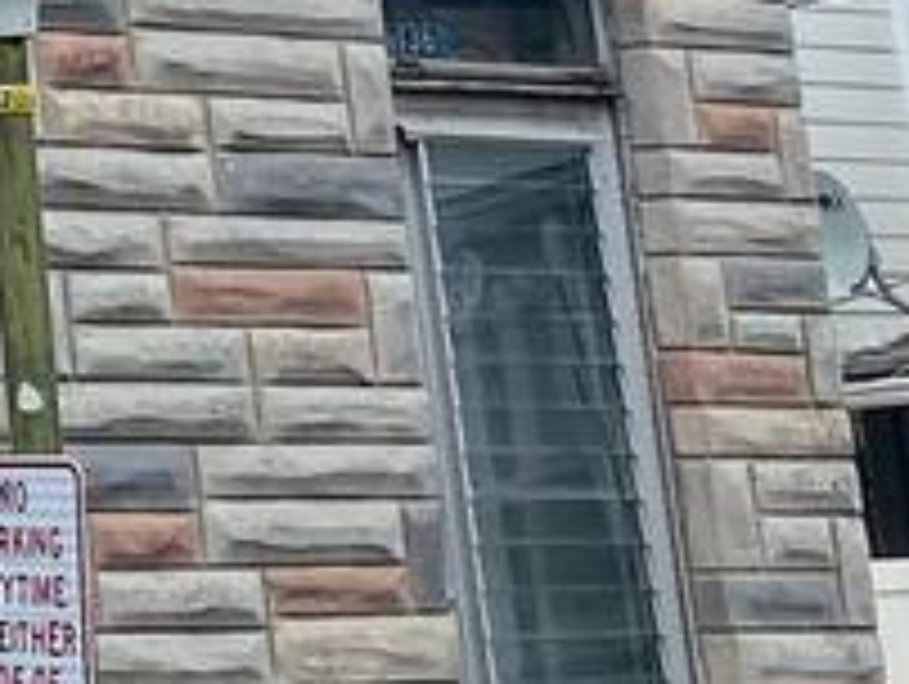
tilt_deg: +18.2
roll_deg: +1.1
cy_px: -801
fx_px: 4864
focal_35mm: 185
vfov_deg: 7.6
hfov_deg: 9.3
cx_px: -1413
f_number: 1.8
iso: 32
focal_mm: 4.25
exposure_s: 1/2463
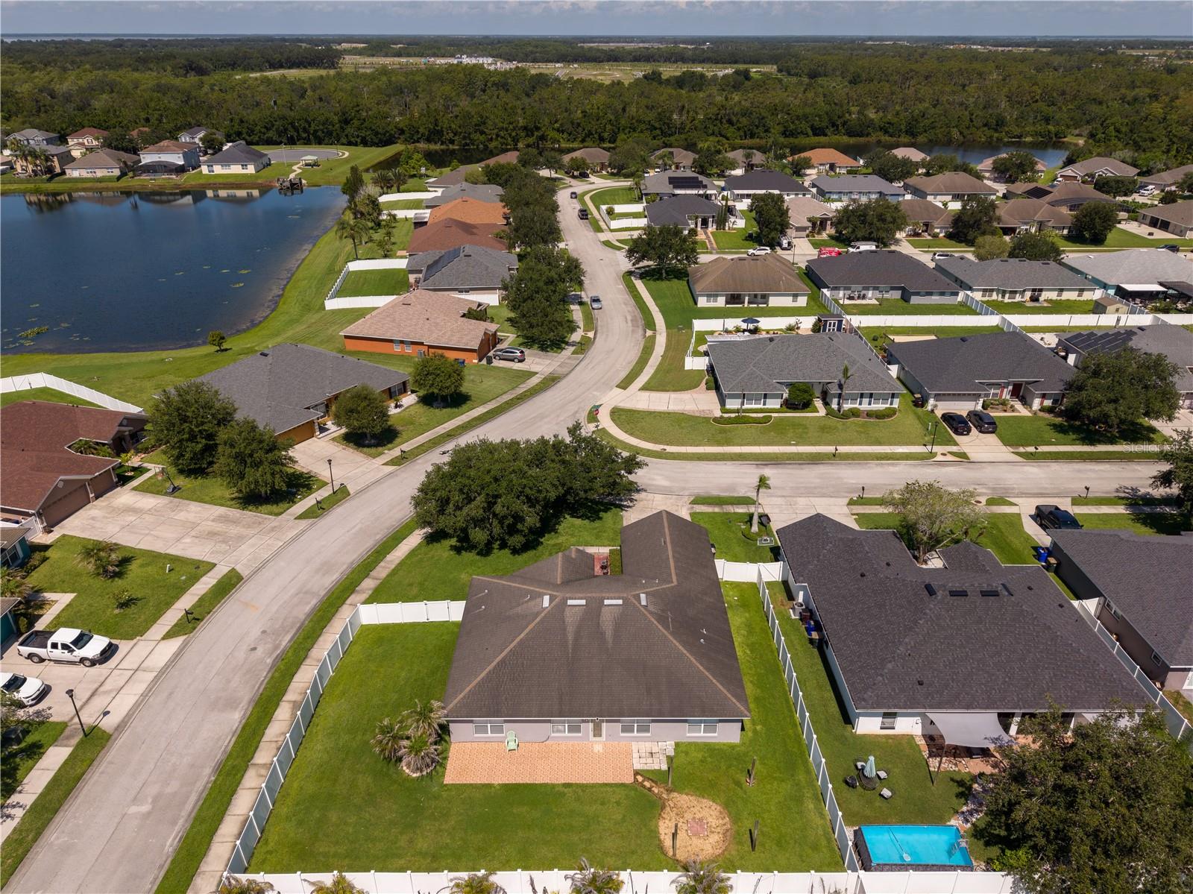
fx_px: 827
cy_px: 447
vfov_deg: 56.8
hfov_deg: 71.6
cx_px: 596
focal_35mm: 24
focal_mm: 8.67
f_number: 1.8
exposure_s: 1/160
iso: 100
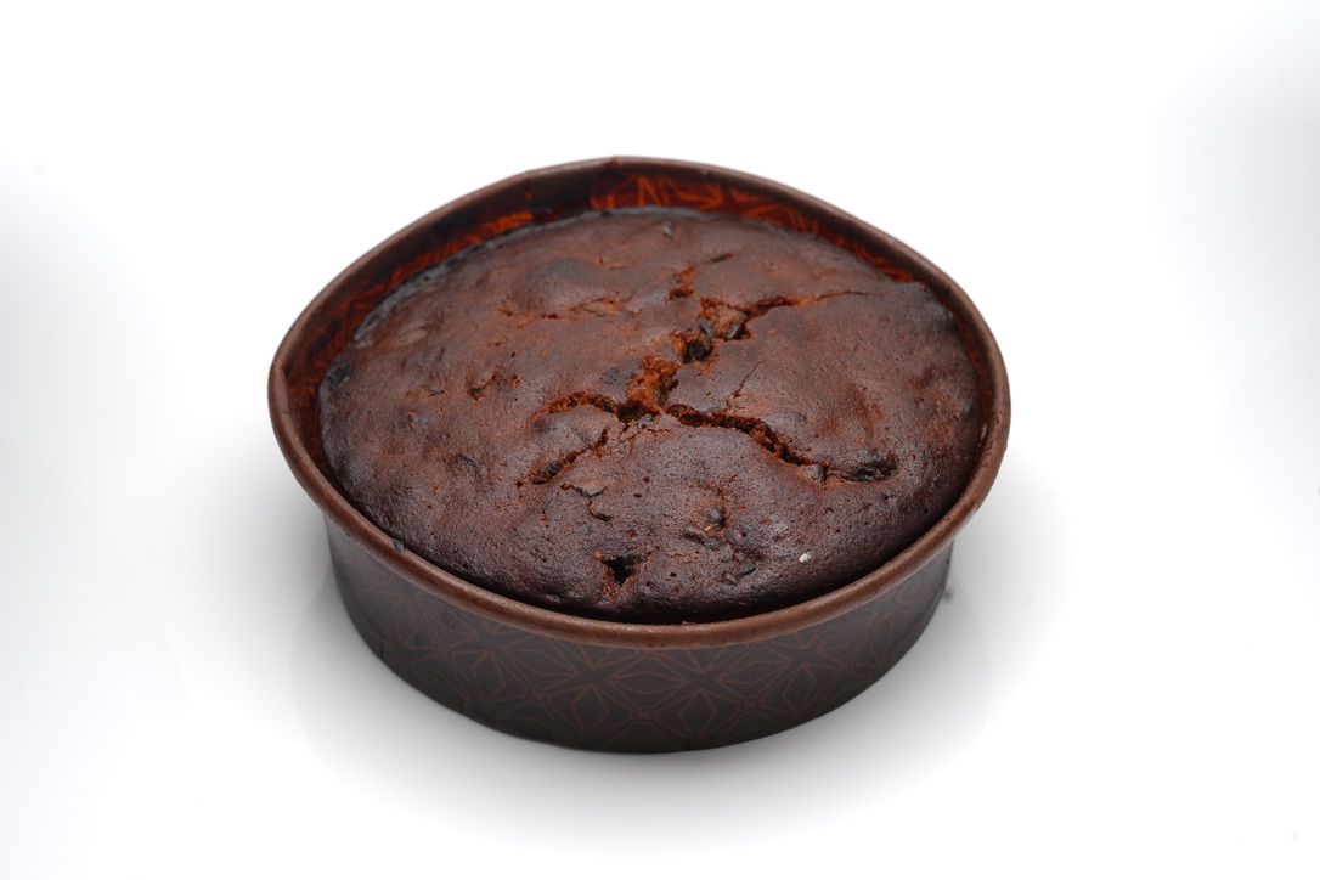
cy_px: 440
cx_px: 660
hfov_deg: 22.6
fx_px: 3300
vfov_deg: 15.2
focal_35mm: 90
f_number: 9
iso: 50
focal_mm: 90
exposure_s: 1/125
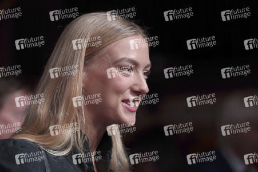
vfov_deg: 8.2
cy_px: 86
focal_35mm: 168
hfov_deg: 12.2
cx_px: 129
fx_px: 1203
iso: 500
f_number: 3.5
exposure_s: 1/250
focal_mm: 168
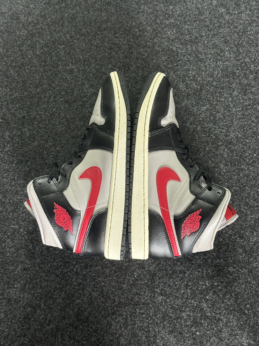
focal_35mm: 48
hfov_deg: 30.3
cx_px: 130
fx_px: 479
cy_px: 173
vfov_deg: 39.7
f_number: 1.78
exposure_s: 1/50
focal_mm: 6.86
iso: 250
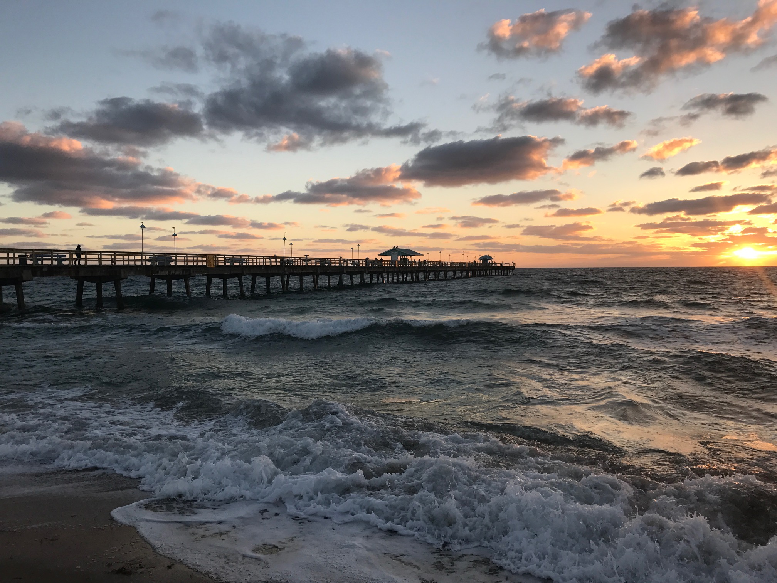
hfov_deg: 63.4
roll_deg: +1.0
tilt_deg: -2.1
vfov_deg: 49.7
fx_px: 628
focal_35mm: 28
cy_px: 292
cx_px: 388
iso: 20
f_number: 1.8
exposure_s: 1/544
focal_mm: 3.99
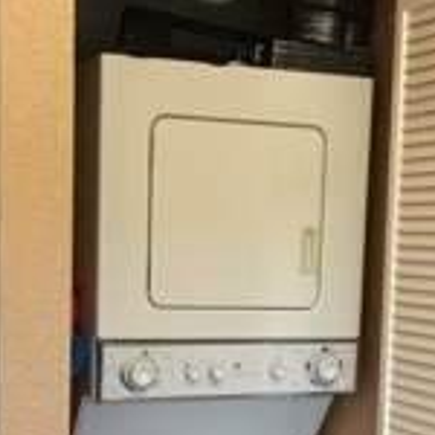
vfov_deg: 20.6
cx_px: 264
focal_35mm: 82
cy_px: 418
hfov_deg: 21.1
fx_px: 1166
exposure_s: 1/15
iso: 100
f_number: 2.2
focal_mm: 4.15
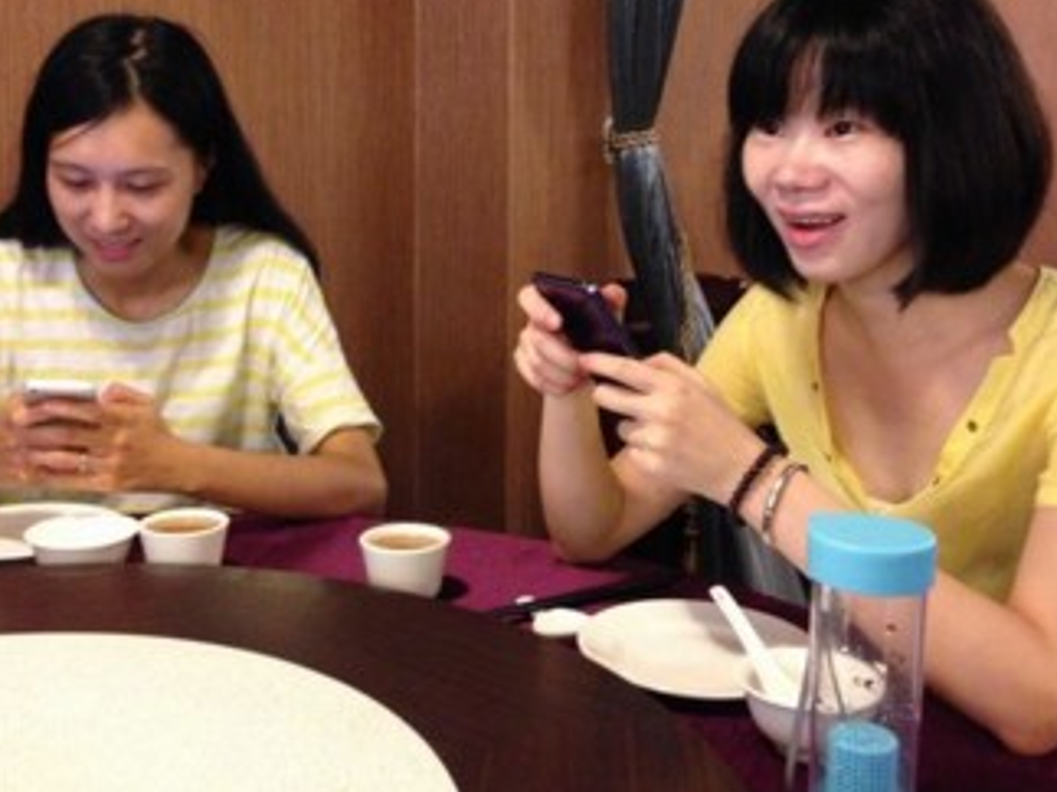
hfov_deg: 41.2
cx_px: 497
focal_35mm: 46
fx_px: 1404
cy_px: 272
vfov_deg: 31.3
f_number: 2.4
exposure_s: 1/20
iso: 320
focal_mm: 4.12
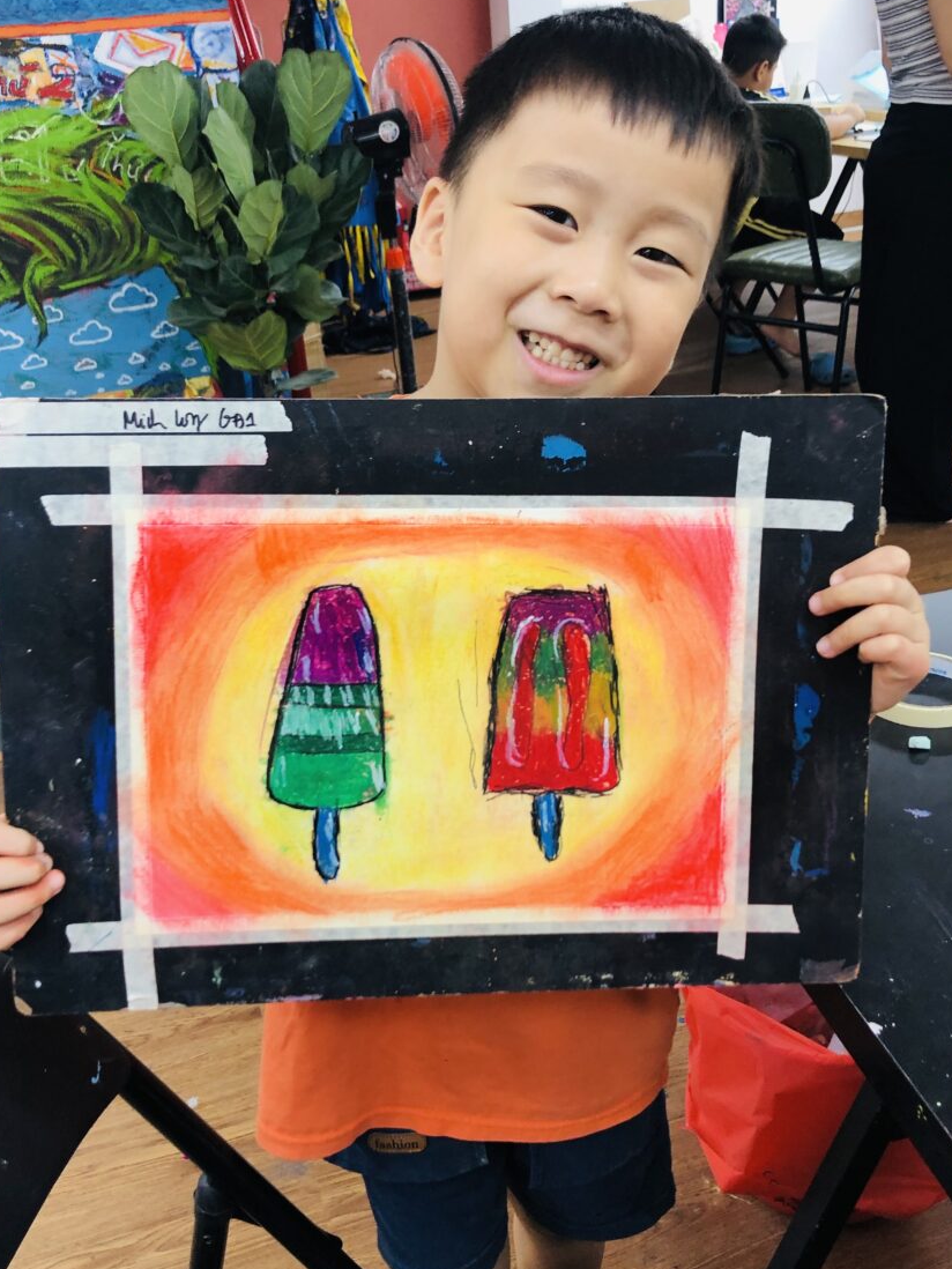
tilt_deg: -23.1
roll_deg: +5.0
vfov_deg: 53.9
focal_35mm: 34
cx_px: 434
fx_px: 1246
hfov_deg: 41.8
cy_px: 587
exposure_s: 1/100
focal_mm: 4
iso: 64
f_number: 1.8
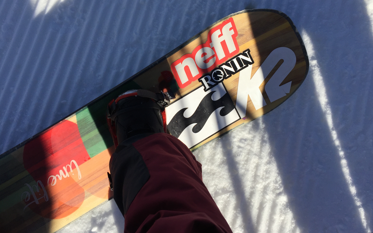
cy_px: 99
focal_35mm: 31
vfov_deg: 40.5
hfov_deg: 61.2
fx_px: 315
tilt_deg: -77.4
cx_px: 186
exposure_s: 1/2198
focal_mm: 4.15
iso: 32
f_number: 2.2
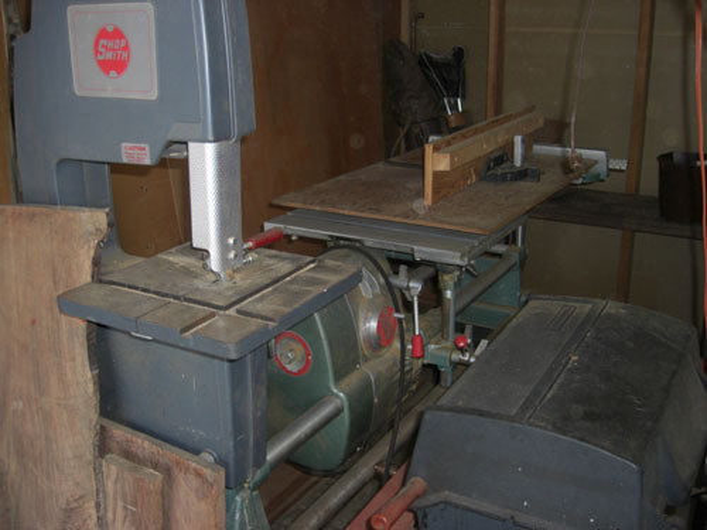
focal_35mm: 38
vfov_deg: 37.7
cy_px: 265
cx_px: 354
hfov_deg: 49.0
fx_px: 776
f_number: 2.8
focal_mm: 7.9
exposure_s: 1/60
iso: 100
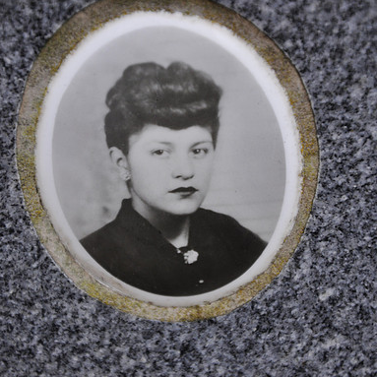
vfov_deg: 8.6
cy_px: 188
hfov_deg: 8.6
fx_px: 2497
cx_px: 190
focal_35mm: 203
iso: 400
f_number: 5.6
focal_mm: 105
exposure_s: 1/60
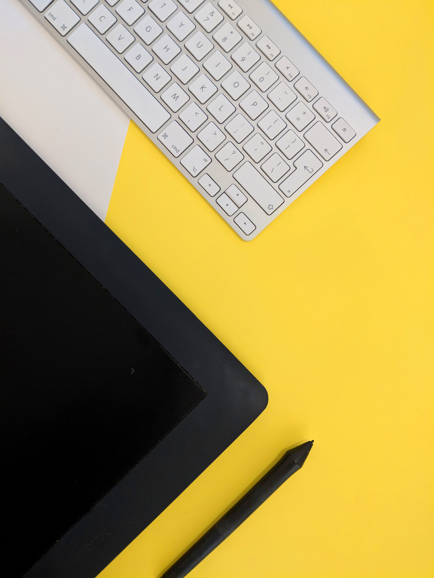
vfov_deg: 65.3
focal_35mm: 27
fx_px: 451
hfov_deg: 51.4
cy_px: 289
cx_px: 217
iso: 236
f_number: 1.8
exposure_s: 1/50
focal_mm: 4.44
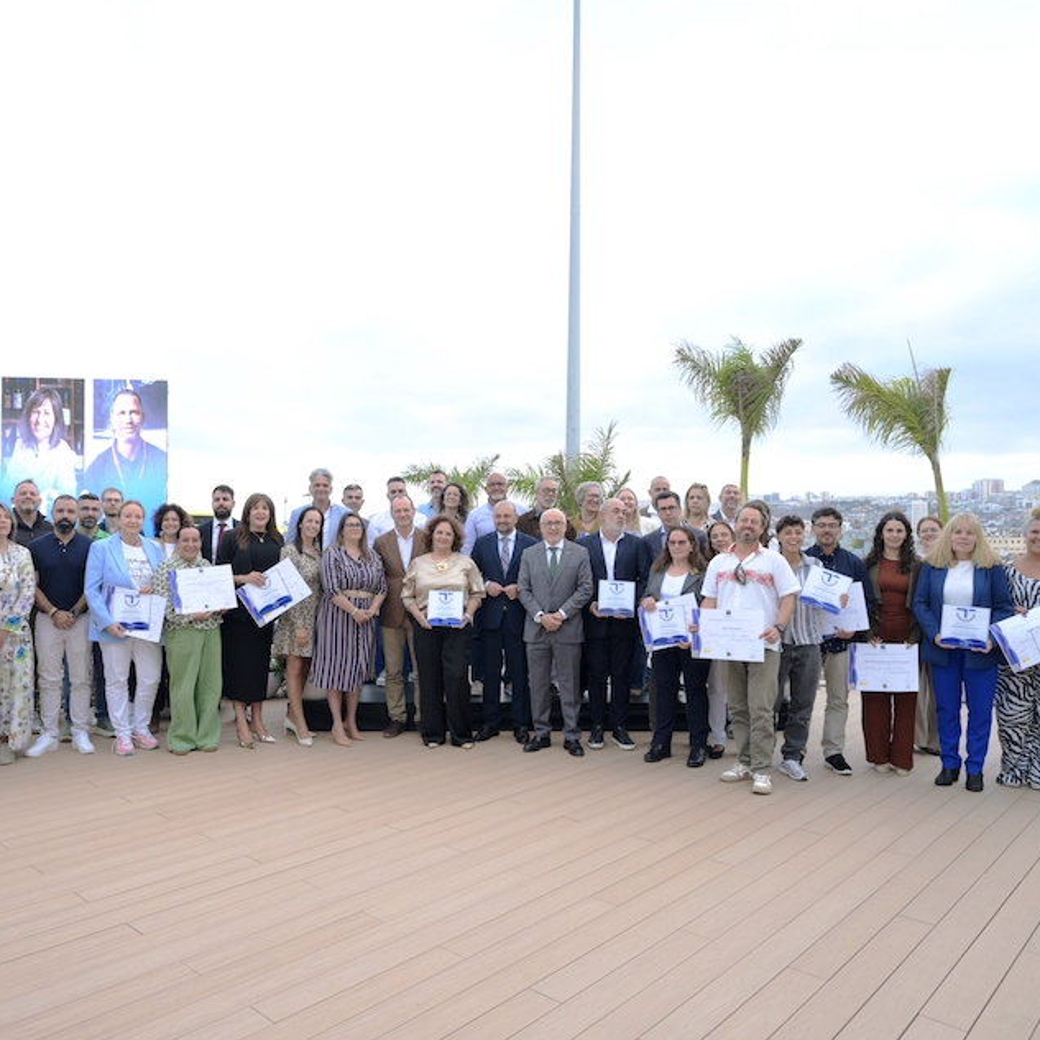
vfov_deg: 61.6
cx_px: 462
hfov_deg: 61.4
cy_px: 528
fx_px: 872
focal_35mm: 26
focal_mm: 19.5
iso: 500
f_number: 5.6
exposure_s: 1/320
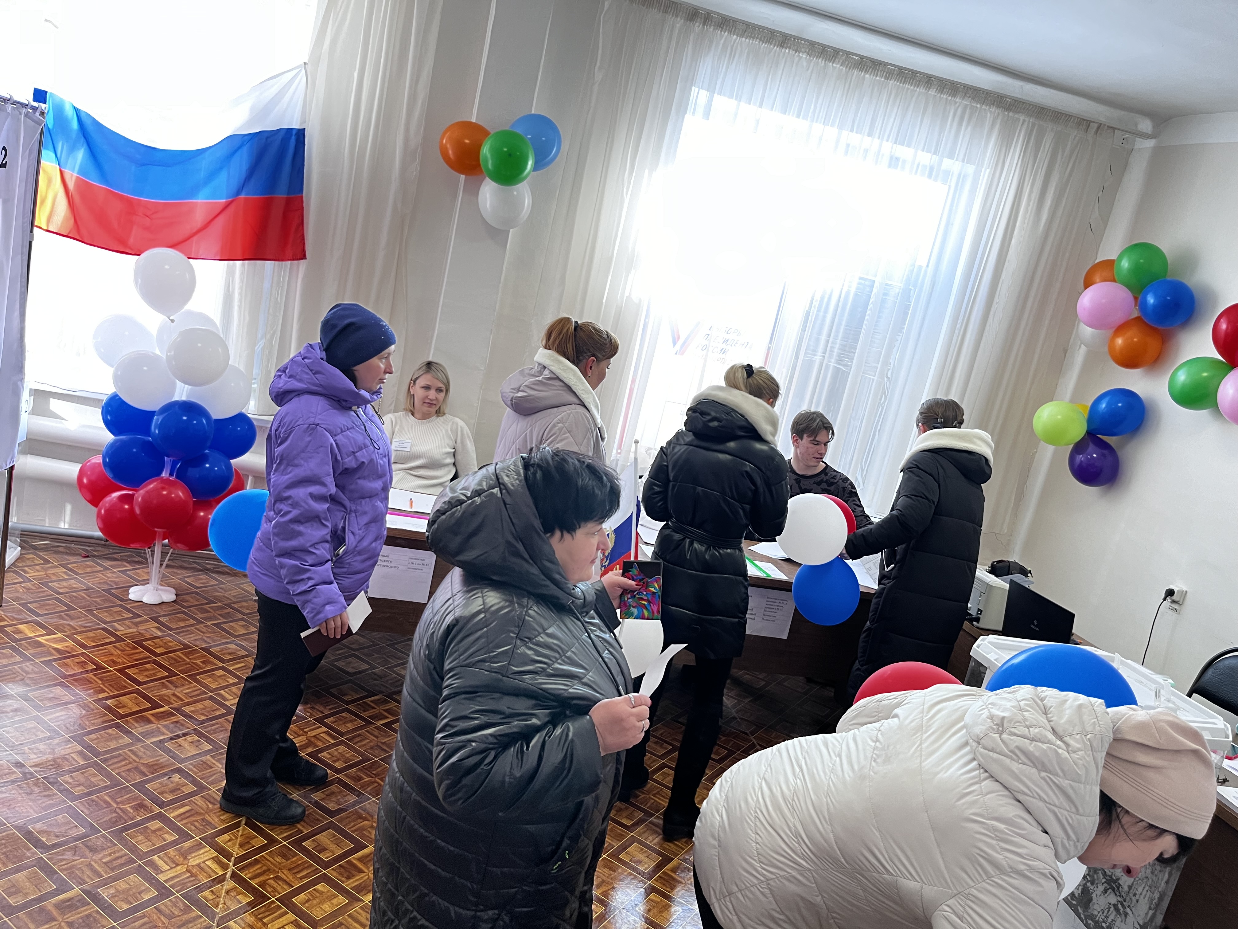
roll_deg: -11.8
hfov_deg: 67.3
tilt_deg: -11.5
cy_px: 464
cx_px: 619
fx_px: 930
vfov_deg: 53.1
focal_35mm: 26
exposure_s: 1/89
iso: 125
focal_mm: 5.1
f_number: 1.6
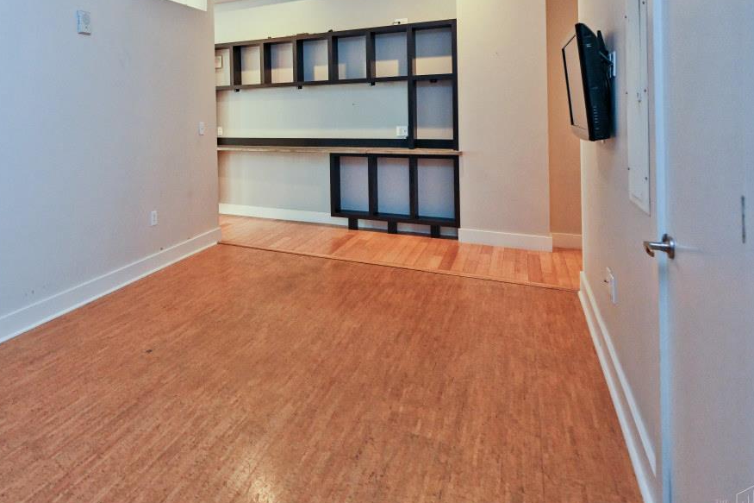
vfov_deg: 50.6
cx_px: 178
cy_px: 118
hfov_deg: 68.4
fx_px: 503
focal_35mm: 24
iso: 1400
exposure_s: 1/60
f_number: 4
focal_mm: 14
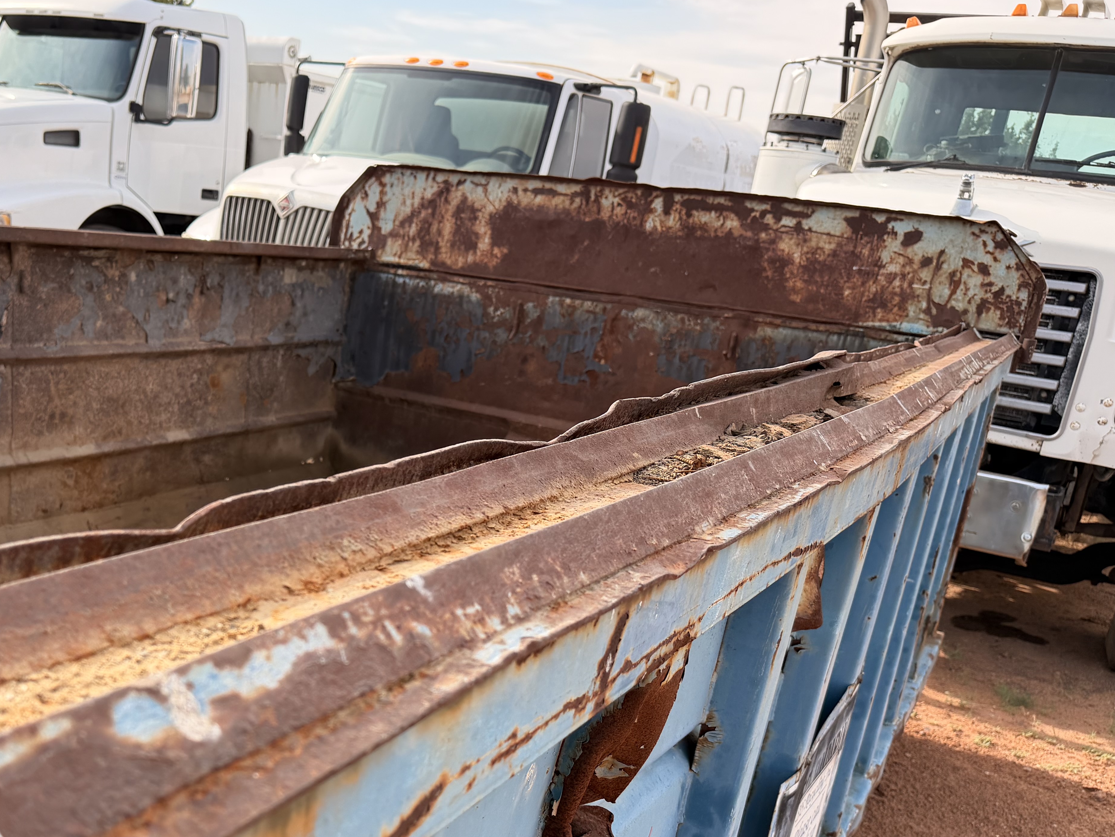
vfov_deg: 38.1
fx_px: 1192
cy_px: 574
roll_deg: -4.3
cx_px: 336
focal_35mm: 37
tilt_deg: -17.7
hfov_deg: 48.9
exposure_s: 1/1855
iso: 100
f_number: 1.78
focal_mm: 6.76
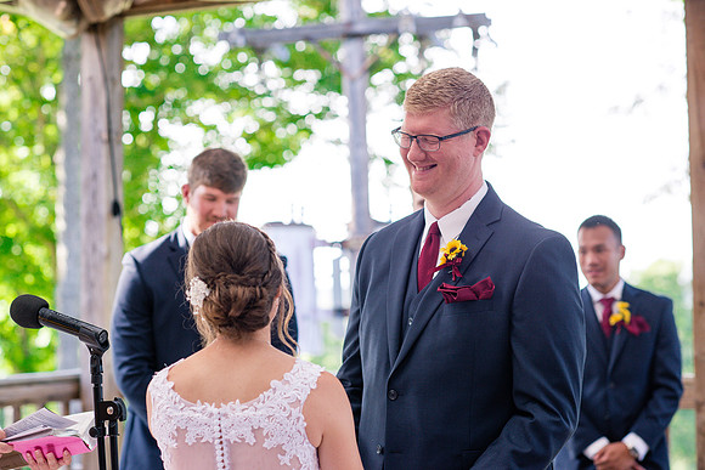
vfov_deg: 16.1
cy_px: 235
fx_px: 1665
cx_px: 352
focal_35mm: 85
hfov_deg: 23.9
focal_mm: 85
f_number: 3.2
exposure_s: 1/400
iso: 400
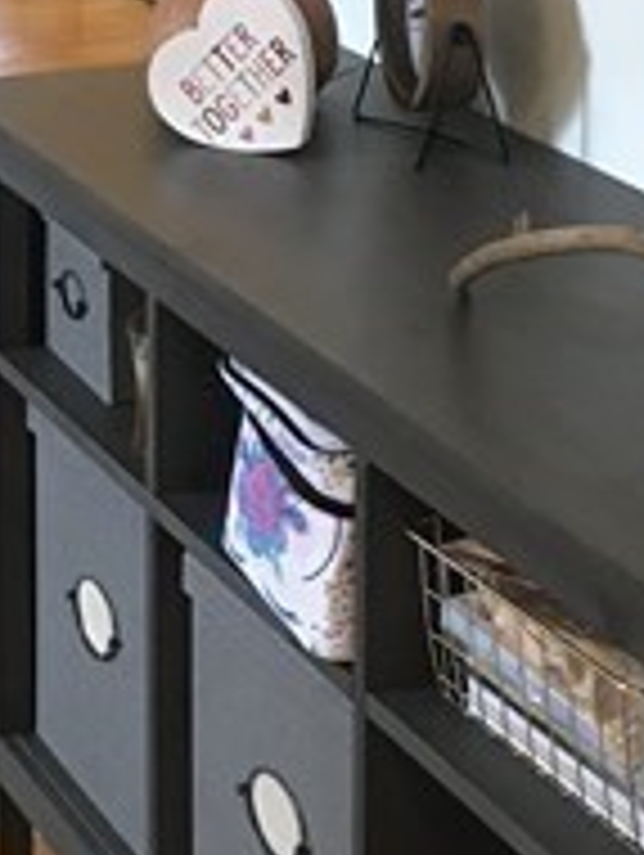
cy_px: -176
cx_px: 275
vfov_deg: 16.6
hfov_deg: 13.1
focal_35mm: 113
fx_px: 2797
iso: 40
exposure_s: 1/15
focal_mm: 3.99
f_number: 1.8
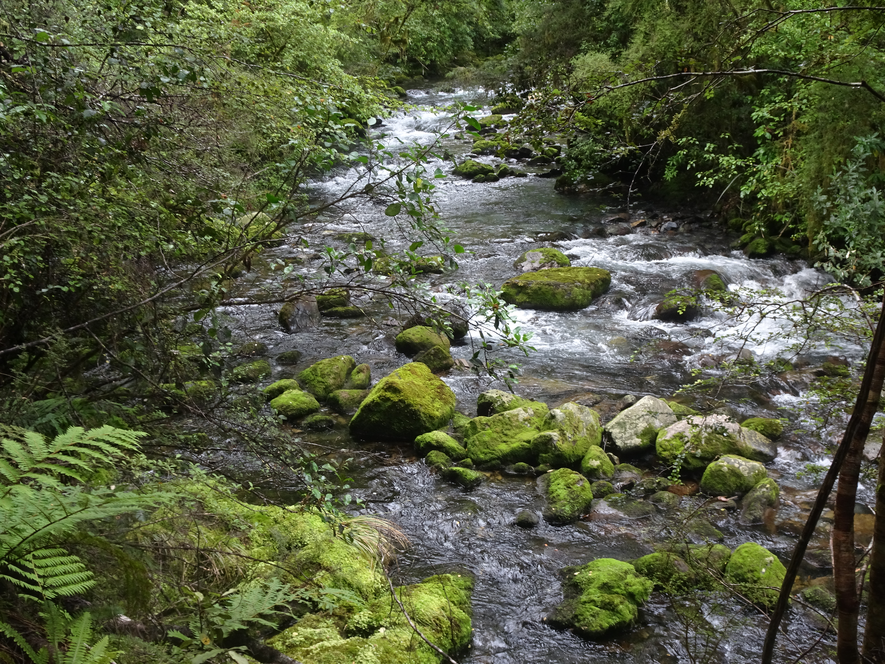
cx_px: 442
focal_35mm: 41
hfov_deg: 45.8
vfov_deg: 35.1
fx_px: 1048
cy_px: 332
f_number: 4
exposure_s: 1/50
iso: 125
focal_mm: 7.05
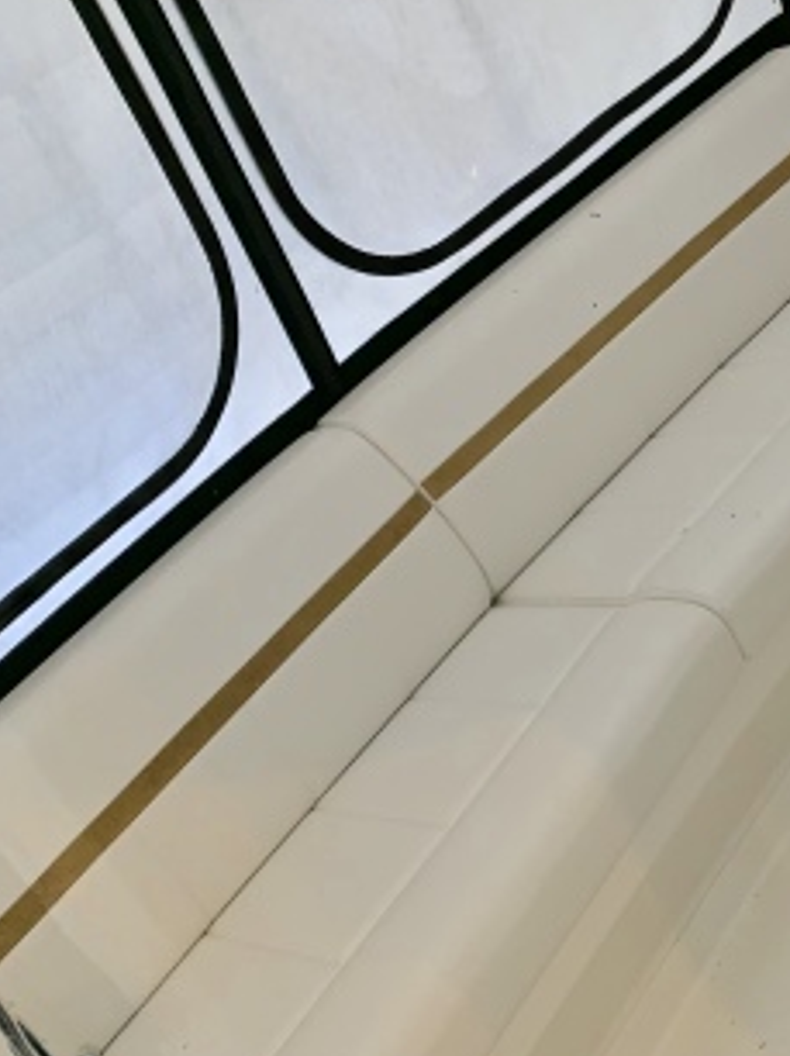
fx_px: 1554
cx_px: 714
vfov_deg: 37.5
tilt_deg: -24.6
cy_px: 487
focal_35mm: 51
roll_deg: +25.2
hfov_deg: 27.5
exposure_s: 1/17
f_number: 1.8
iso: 32
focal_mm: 4.25
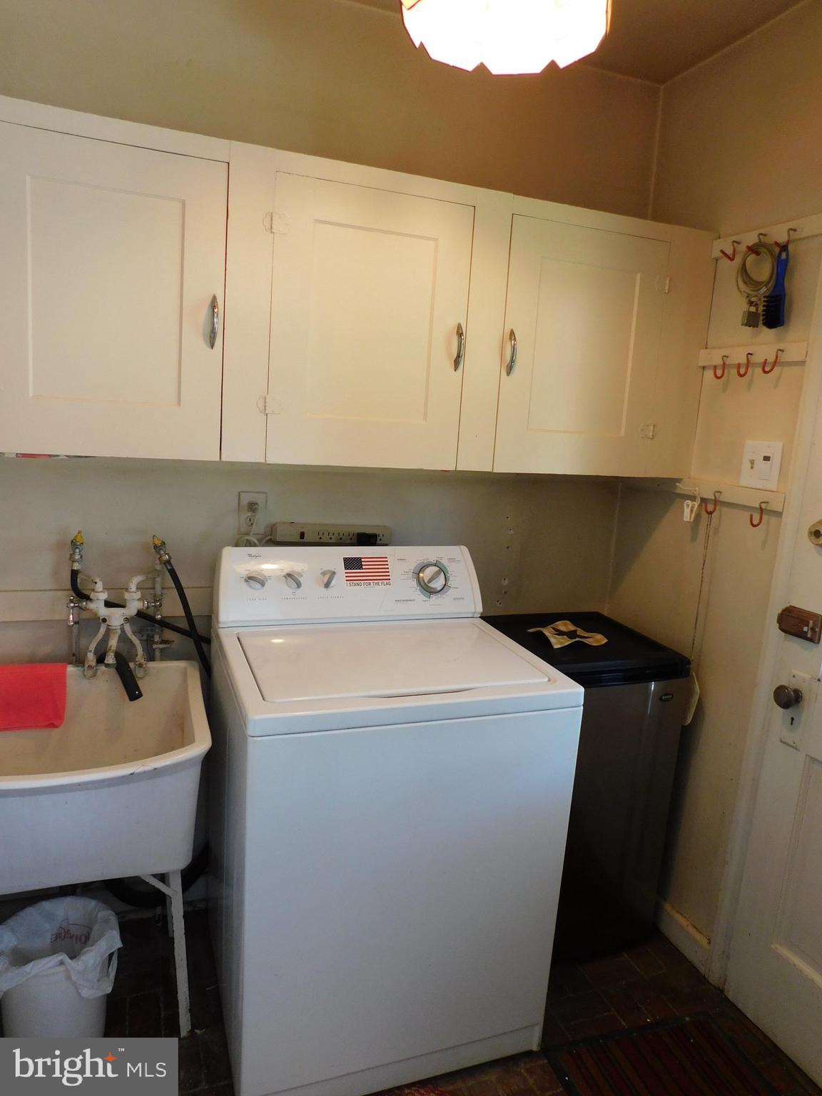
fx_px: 760
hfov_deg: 56.8
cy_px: 548
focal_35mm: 24
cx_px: 411
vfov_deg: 71.6
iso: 180
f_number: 3
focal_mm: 4.1
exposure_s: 1/30
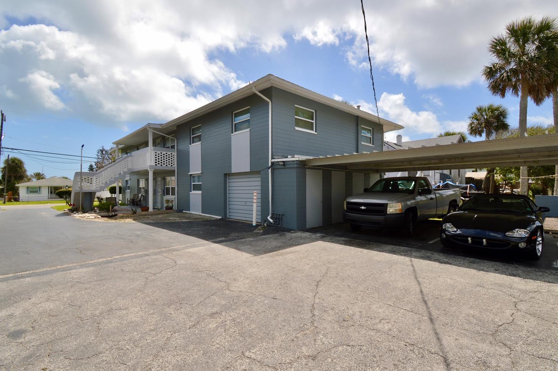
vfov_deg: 73.6
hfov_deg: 96.8
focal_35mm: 16
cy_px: 191
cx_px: 288
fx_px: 248
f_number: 11
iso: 100
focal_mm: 10
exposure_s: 1/200
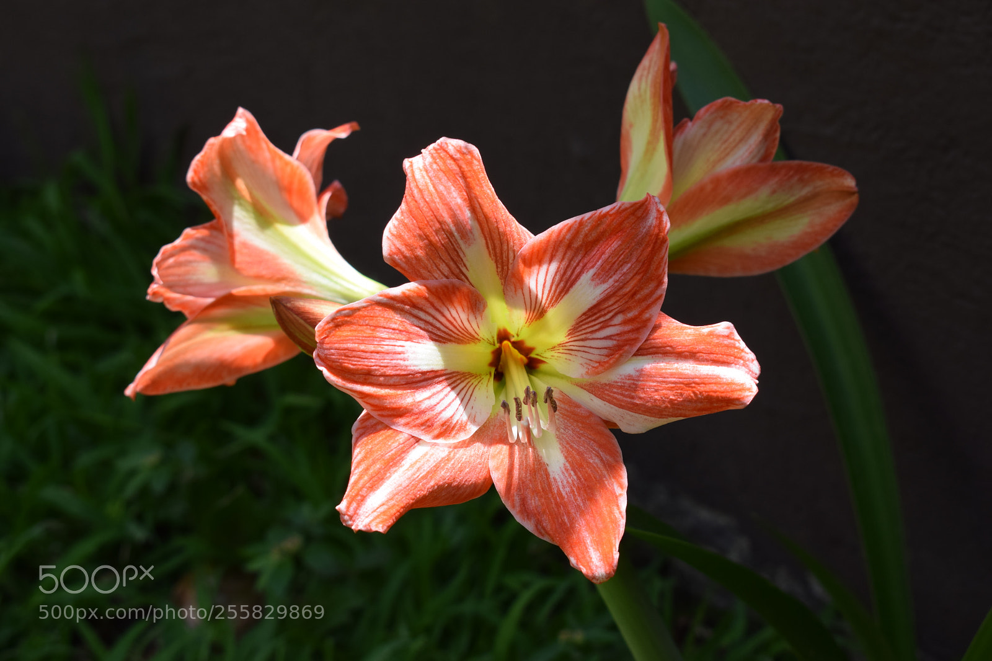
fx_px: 1983
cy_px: 330
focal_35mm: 72
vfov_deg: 18.9
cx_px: 496
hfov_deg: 28.1
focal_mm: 48
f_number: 8
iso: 200
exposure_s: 1/250
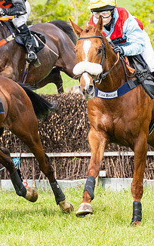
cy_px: 62
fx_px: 2617
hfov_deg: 3.4
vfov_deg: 5.4
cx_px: 145
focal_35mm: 390
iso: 400
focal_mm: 98
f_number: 4
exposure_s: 1/2000
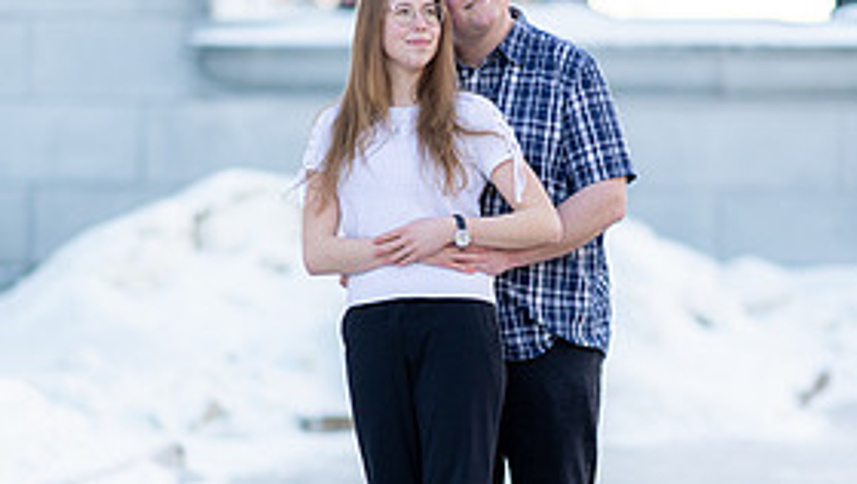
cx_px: 432
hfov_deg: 15.0
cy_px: 309
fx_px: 3252
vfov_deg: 8.5
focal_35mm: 143
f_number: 1.4
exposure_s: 1/1600
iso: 100
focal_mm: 85
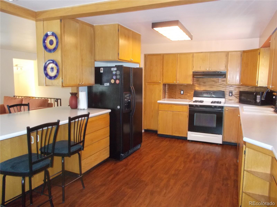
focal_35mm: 26
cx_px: 138
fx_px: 208
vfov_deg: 53.1
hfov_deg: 67.3
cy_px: 104
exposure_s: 1/25
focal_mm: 4.6
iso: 400
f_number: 3.2
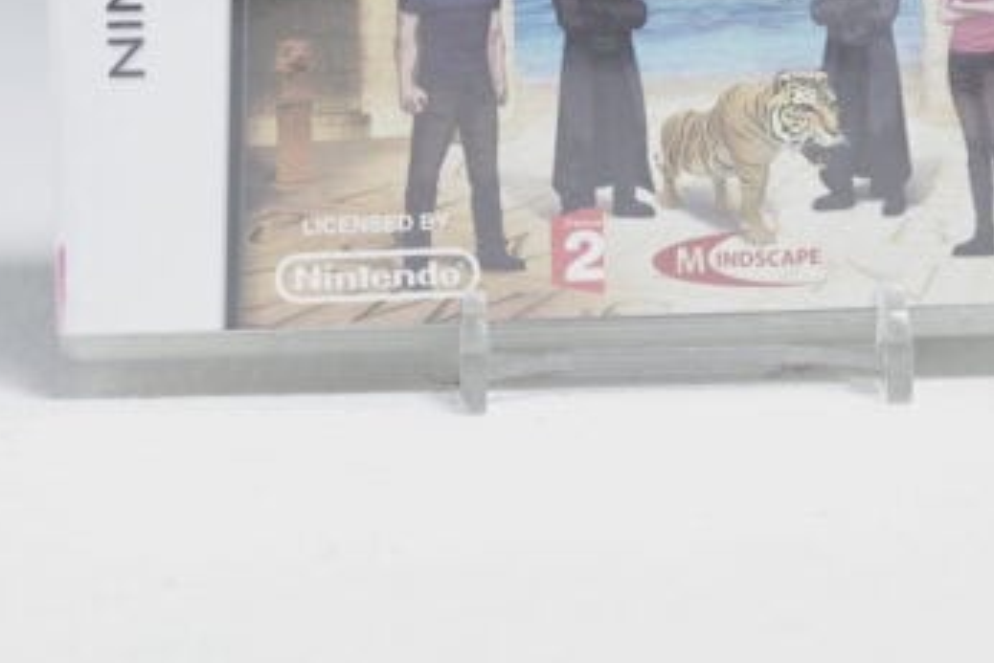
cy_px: -250
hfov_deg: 17.3
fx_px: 3259
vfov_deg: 11.3
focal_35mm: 118
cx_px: 666
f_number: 5.6
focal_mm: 34
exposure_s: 1/20
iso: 640
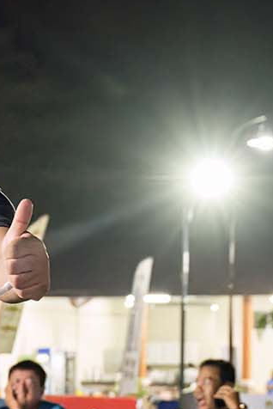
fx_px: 1476
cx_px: -106
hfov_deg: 10.3
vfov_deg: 15.4
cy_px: 419
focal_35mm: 130
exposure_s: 1/200
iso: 20000
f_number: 4
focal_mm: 43
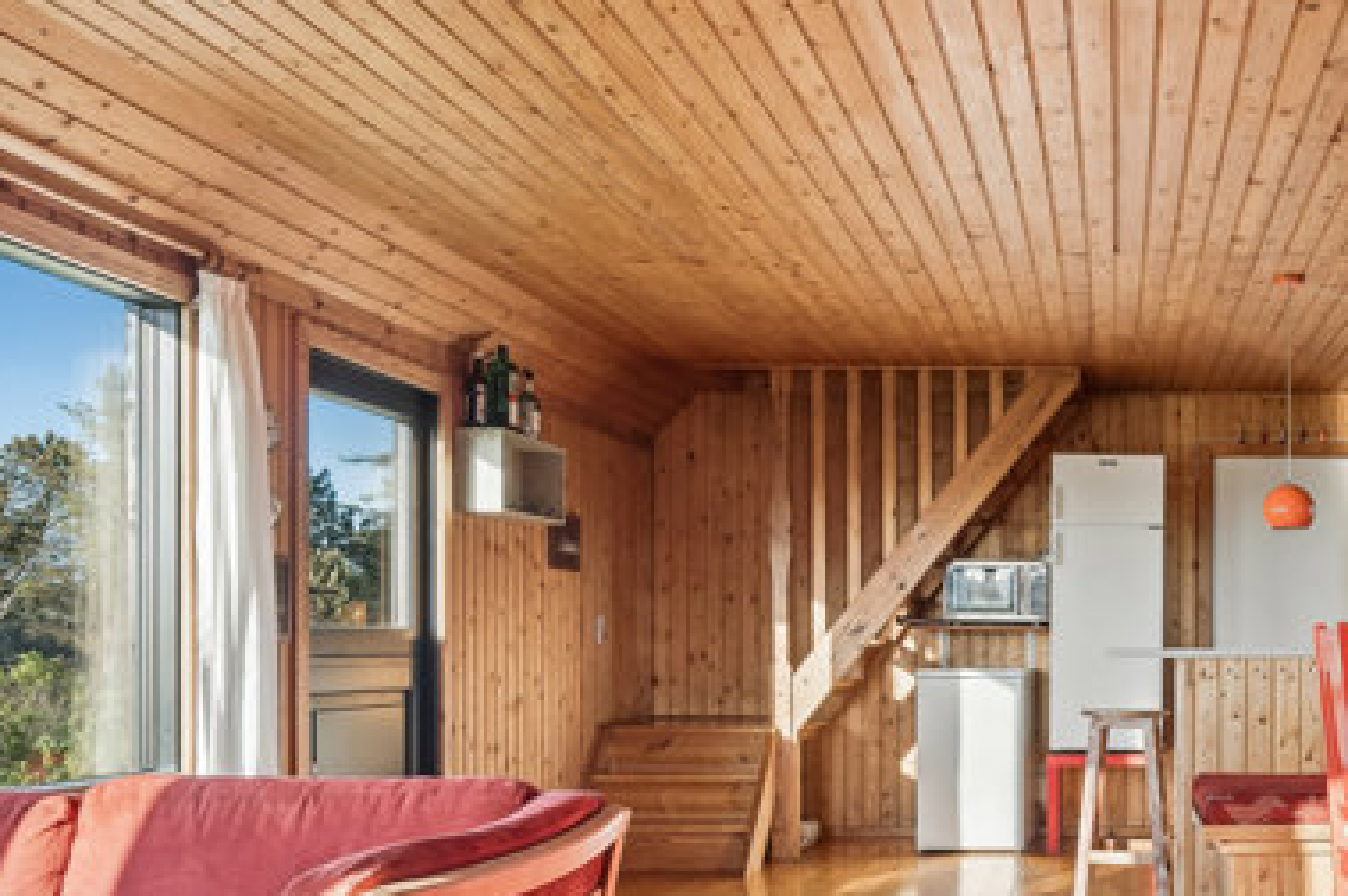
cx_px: 1149
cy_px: 652
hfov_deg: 46.9
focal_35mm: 38
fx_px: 1422
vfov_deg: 34.4
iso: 400
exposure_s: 1/160
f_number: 8
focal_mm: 18
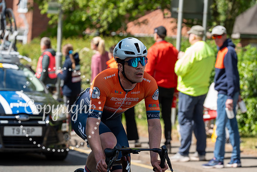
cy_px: 86
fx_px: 1135
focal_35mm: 159
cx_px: 128
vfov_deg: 8.6
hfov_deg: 12.9
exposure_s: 1/1000
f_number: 5.6
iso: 500
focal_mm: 159
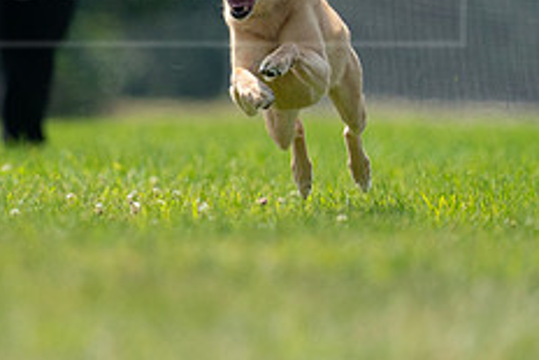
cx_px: 63
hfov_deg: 1.7
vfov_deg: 1.1
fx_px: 18322
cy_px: 10
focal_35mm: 1223
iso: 1250
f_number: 6.3
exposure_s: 1/4000
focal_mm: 463
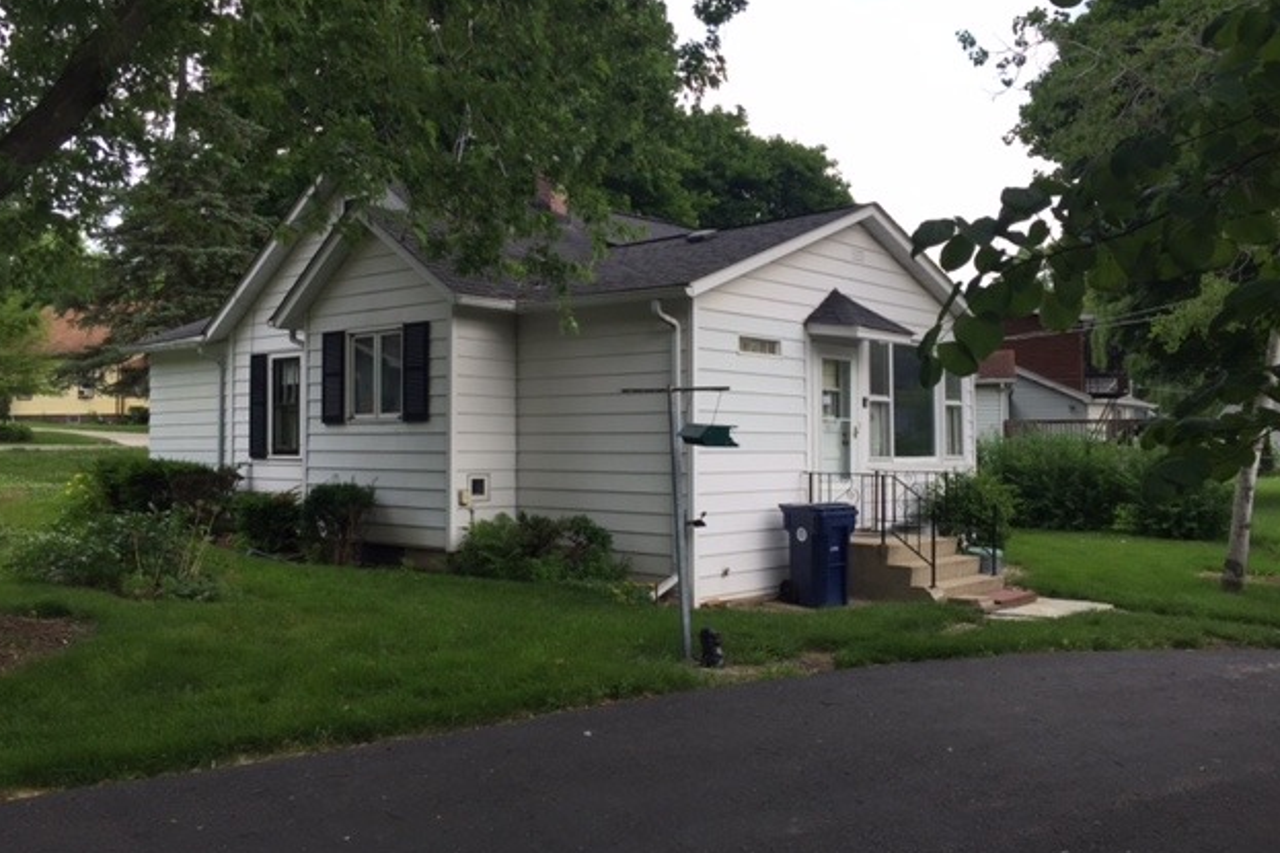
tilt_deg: +3.2
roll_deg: -0.1
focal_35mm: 31
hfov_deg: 60.3
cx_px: 625
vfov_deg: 42.3
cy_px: 417
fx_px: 1102
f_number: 2.2
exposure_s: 1/460
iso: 32
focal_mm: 4.15
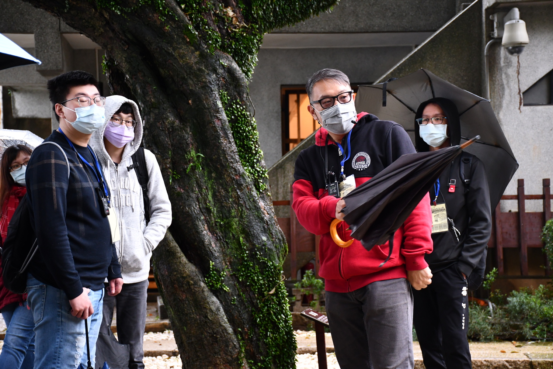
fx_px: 1290
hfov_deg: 24.2
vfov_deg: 16.3
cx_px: 276
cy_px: 184
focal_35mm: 84
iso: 1250
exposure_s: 1/125
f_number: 4.8
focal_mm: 56
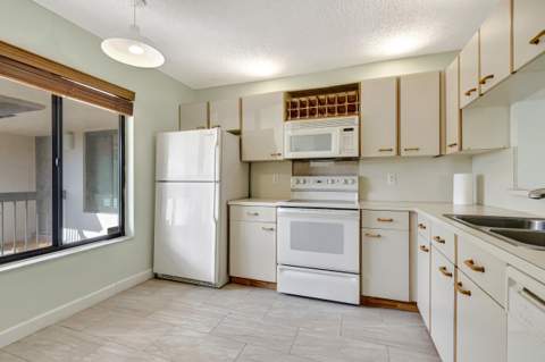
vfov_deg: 77.2
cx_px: 272
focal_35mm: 15
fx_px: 227
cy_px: 181
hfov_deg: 100.4
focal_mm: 10
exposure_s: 1/15
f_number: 8
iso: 720
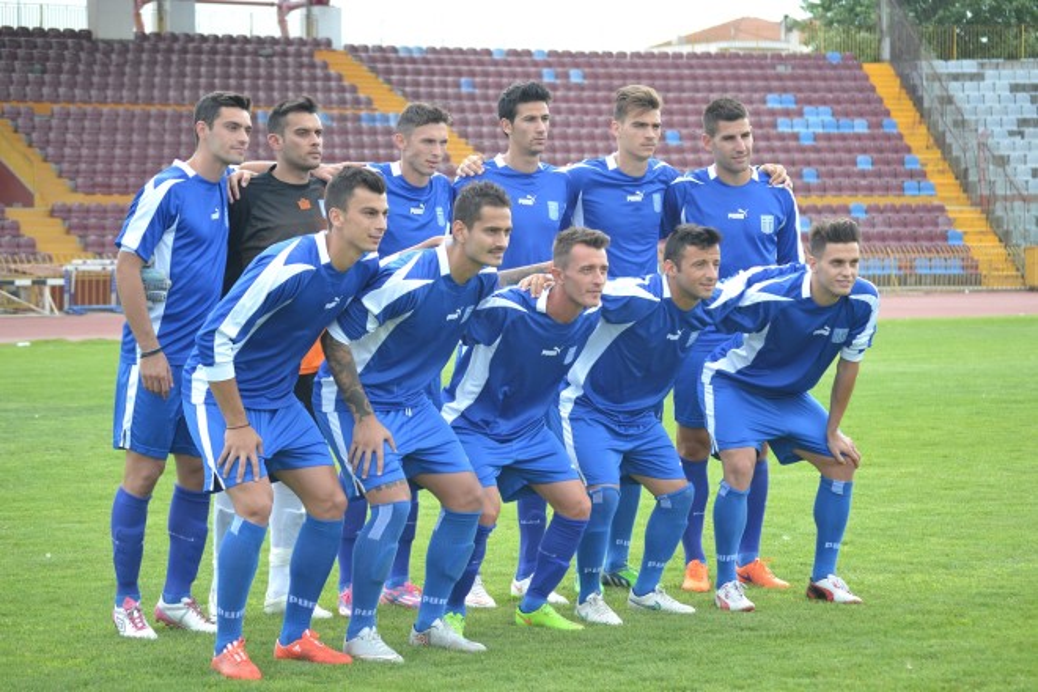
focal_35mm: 102
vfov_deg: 13.4
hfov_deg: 20.0
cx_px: 519
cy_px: 346
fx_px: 2941
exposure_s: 1/500
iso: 500
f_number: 4.2
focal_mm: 68
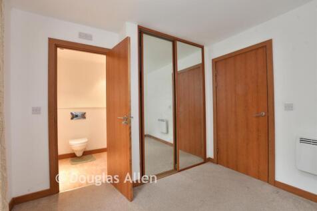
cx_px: 158
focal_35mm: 15
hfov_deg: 100.4
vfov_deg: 77.3
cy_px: 106
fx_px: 132
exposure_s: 1/1.6
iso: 100
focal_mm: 10
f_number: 8
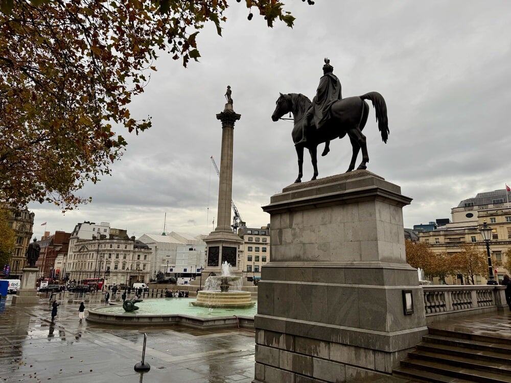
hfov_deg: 71.6
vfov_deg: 56.8
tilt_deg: +14.4
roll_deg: -1.3
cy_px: 192
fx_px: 354
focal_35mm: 24
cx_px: 256
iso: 80
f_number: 1.78
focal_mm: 6.76
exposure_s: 1/593
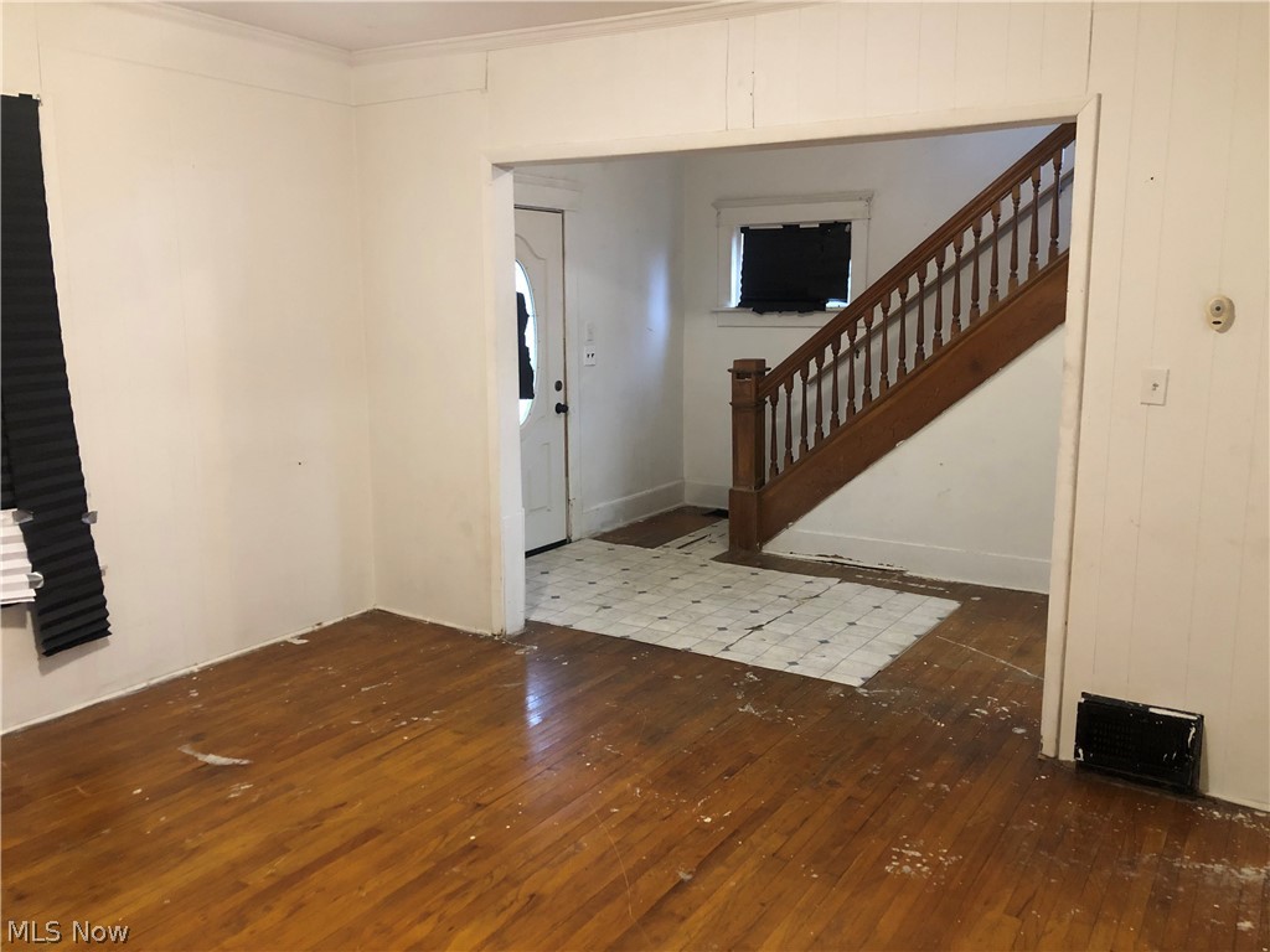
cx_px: 635
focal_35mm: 28
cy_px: 476
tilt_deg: -8.6
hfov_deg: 63.4
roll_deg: -0.8
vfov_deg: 49.7
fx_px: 1027
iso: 100
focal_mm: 3.99
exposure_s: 1/11
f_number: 1.8
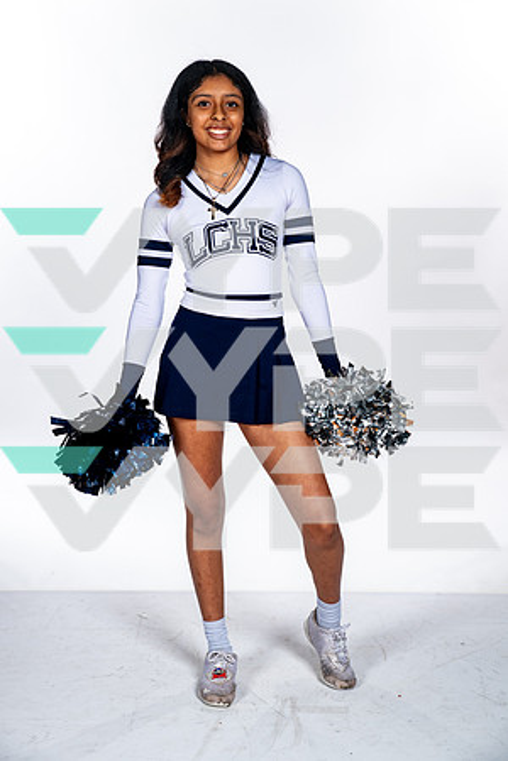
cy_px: 380
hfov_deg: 19.5
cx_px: 254
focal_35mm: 70
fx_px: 1482
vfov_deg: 28.8
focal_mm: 70
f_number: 7.1
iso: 250
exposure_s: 1/320
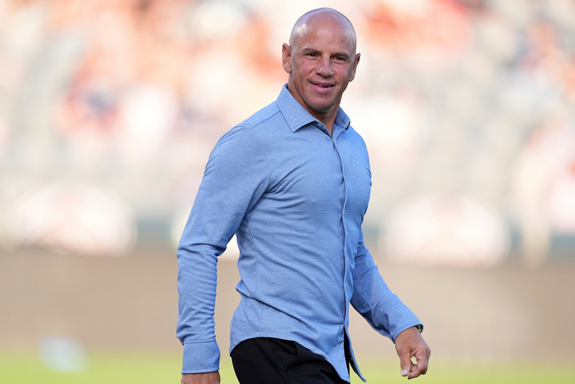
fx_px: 9584
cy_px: 192
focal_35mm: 600
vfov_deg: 2.3
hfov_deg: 3.4
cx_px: 288
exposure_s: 1/1600
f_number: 4
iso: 1250
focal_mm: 600
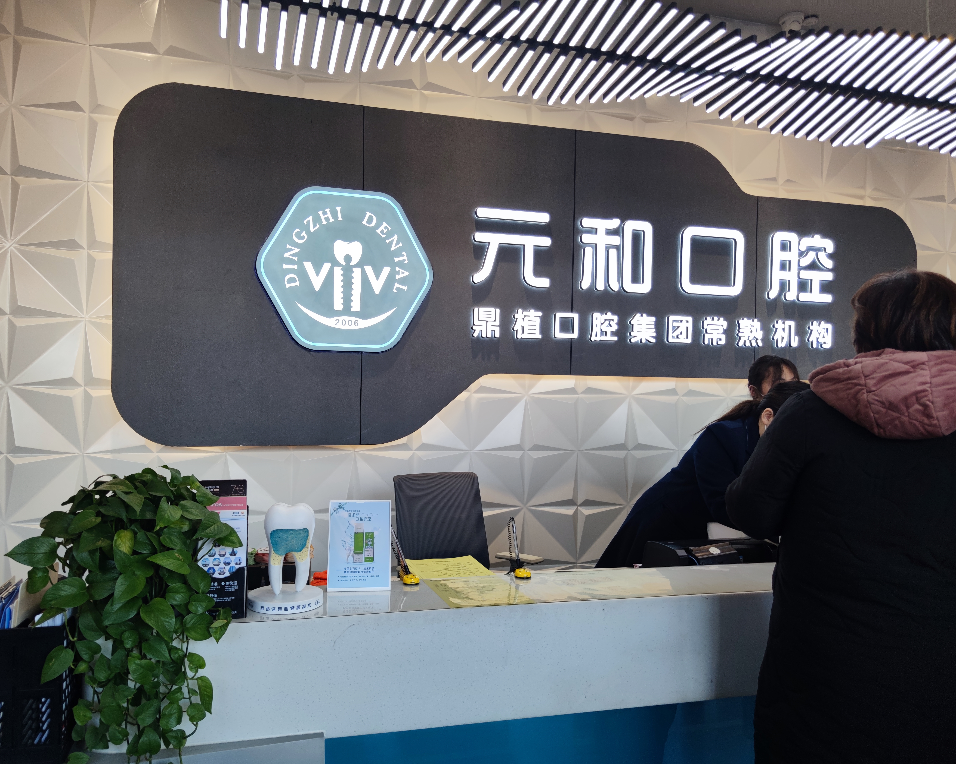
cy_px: 382
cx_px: 449
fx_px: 707
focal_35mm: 25
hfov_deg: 68.0
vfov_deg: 56.8
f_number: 1.69
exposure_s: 1/100
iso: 51
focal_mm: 6.72
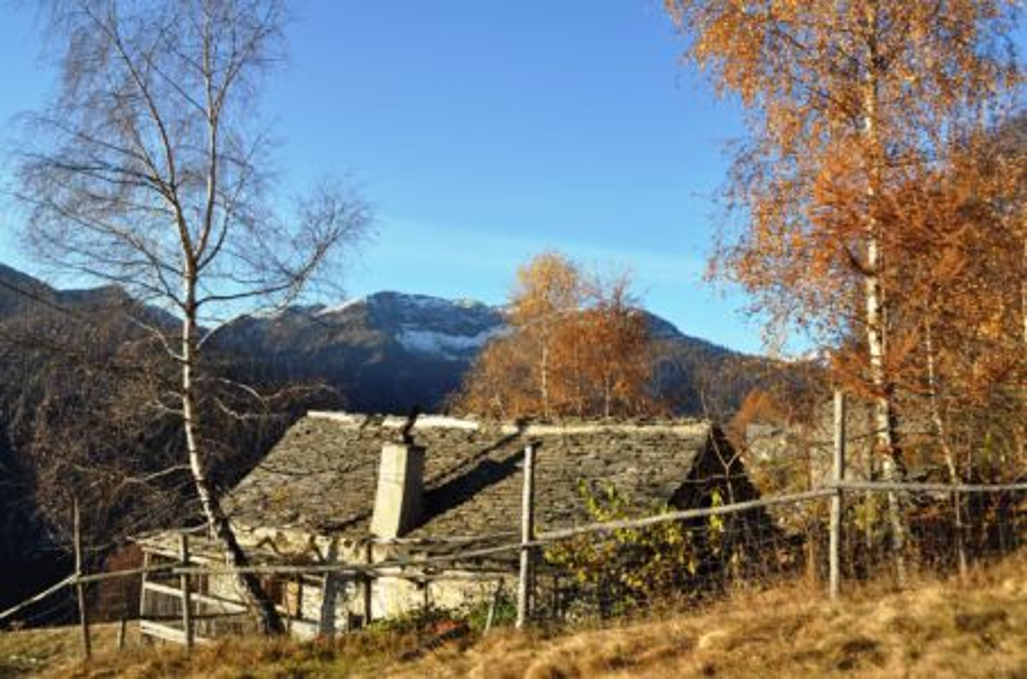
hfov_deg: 57.4
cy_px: 340
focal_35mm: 33
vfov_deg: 39.7
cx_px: 514
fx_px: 939
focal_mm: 22
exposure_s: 1/250
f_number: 8
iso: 200
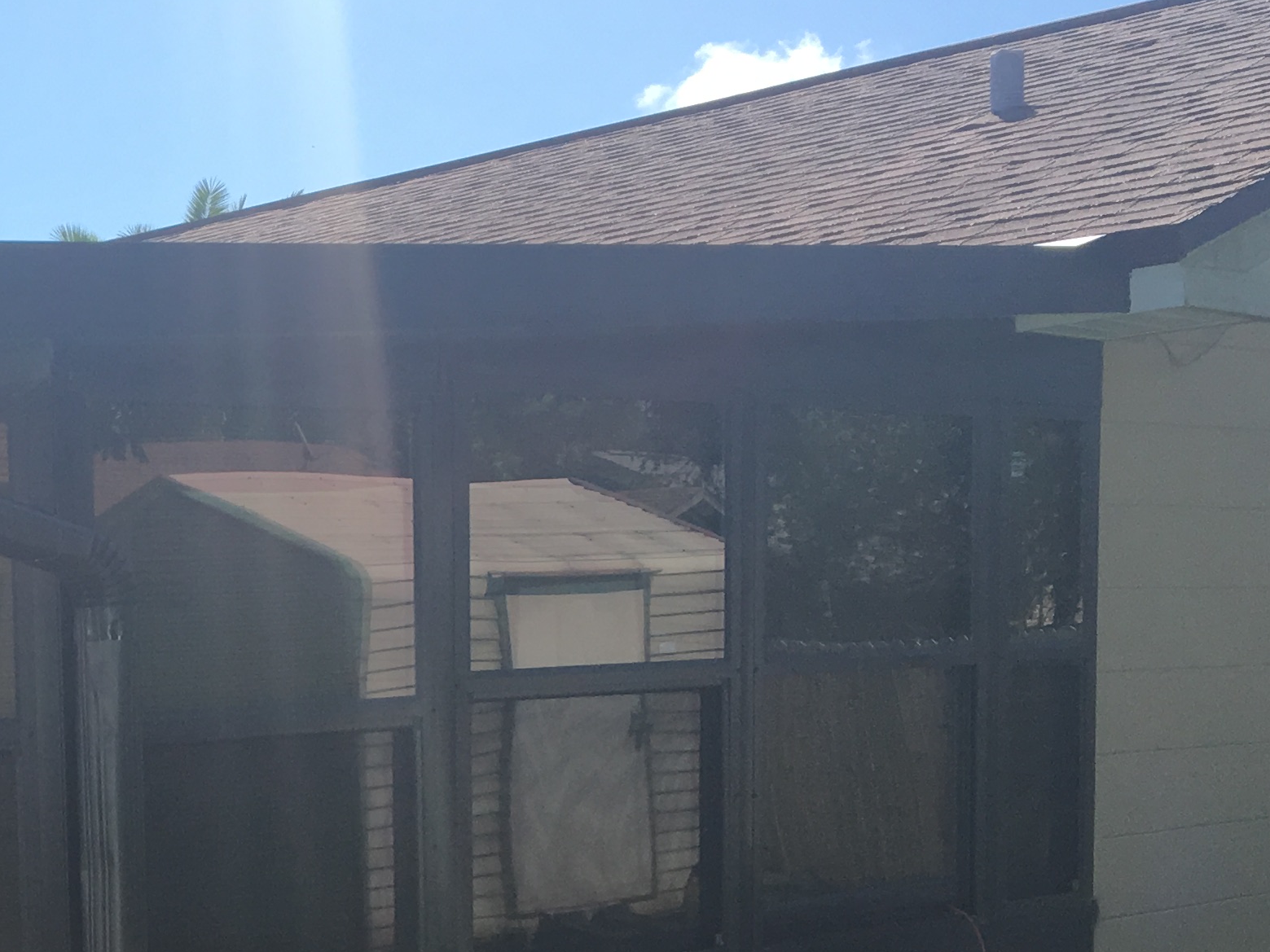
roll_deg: +2.7
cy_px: 1033
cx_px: -131
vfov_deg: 18.9
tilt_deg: -8.6
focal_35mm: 75
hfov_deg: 24.3
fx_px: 2751
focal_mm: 4.15
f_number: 2.2
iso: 25
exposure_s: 1/1304
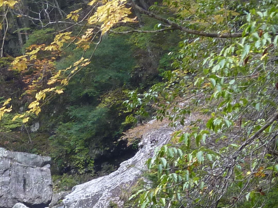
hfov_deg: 9.2
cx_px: 29
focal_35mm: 214
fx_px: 1719
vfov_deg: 6.9
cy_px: 176
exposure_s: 1/40
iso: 125
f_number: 4
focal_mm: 10.3
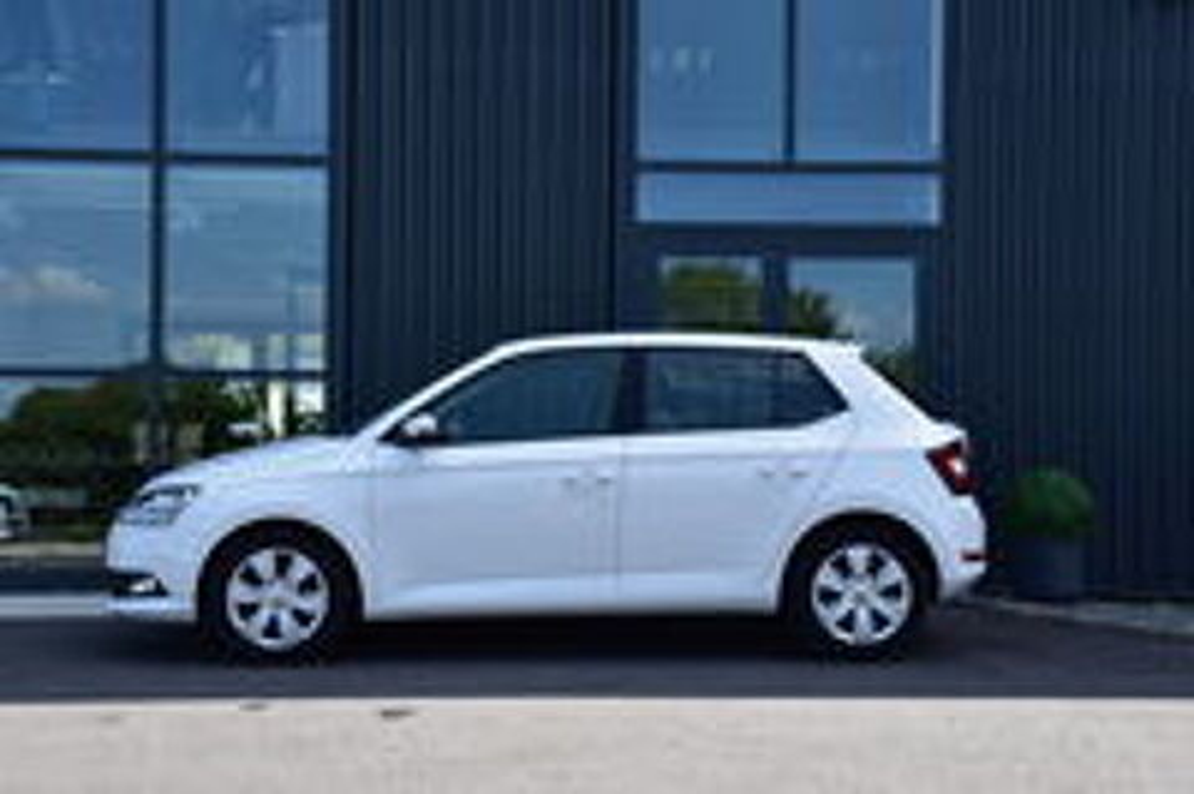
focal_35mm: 48
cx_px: 597
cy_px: 397
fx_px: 1590
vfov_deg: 28.0
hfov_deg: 41.2
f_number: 10
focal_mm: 32
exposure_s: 1/250
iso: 400
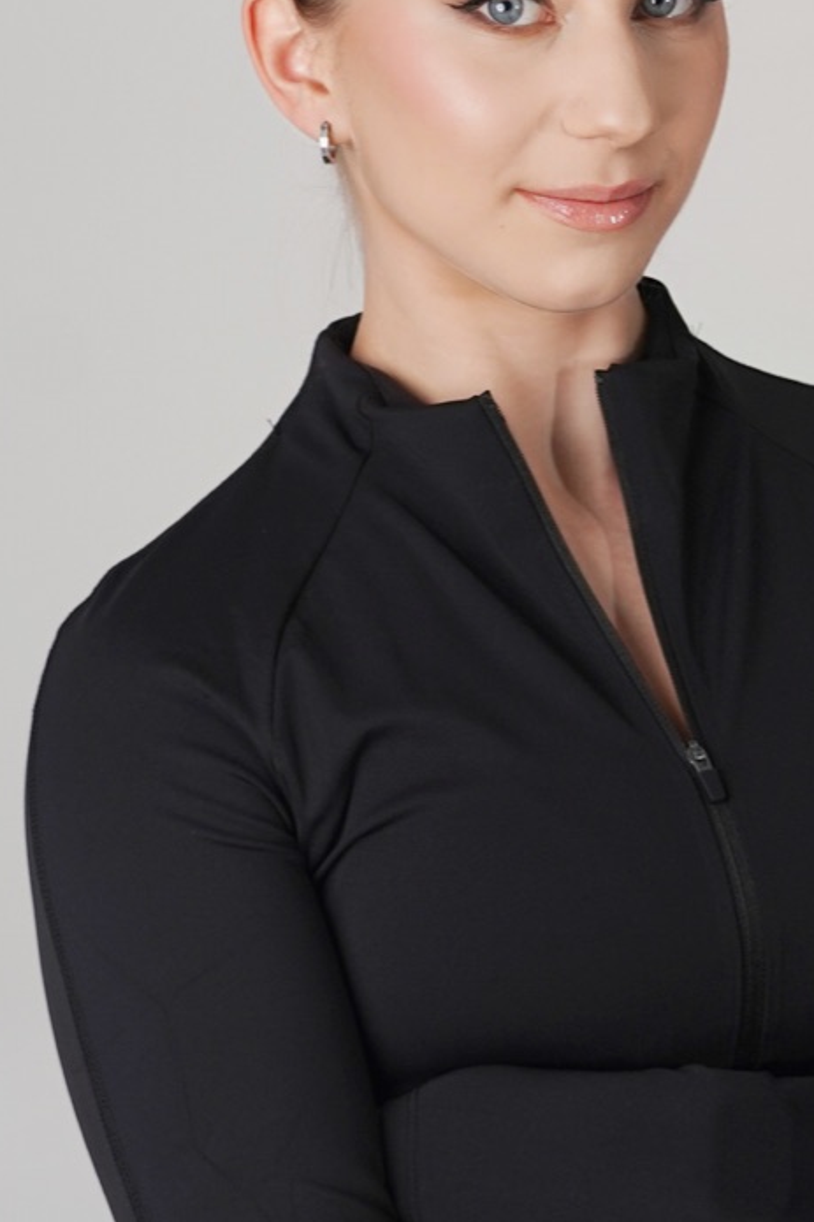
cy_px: 505
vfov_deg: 20.6
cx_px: 603
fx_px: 3359
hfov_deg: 13.8
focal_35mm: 99
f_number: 4
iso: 250
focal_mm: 43
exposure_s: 1/160
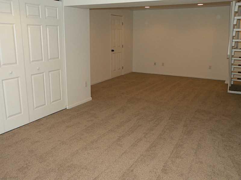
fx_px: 230
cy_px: 90
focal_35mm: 33
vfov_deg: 42.9
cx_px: 120
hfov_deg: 55.4
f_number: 3.2
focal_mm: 5.8
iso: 90
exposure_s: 1/45.4
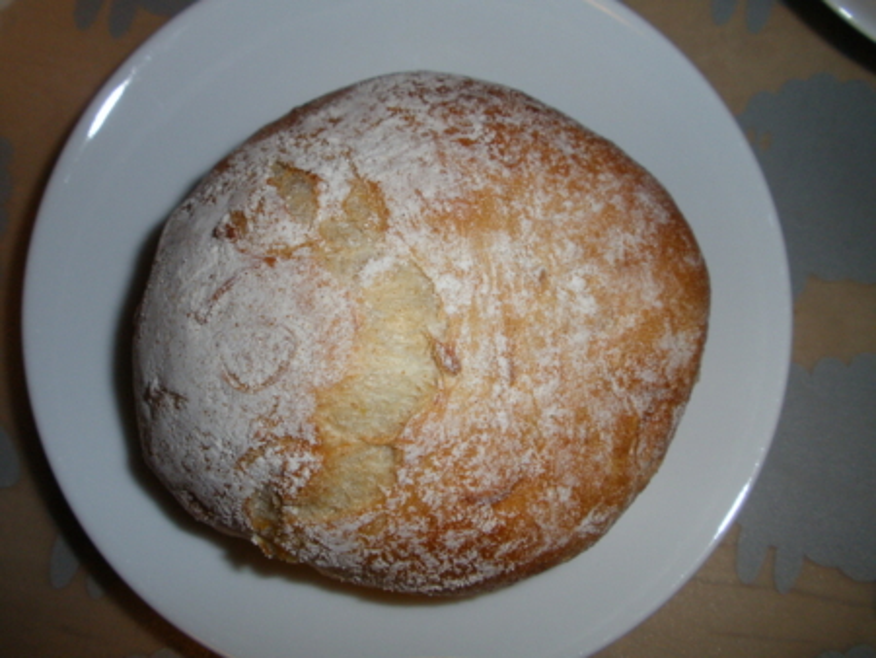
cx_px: 438
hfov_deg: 50.1
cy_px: 329
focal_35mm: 37
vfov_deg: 38.7
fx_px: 937
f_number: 10
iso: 100
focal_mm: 6.6
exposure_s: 1/30
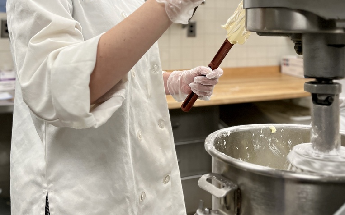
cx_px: 173
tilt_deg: +2.9
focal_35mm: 37
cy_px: 33
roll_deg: +0.5
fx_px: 348
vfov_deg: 33.1
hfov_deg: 52.7
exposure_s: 1/120
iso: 100
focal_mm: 5.1
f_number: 1.6
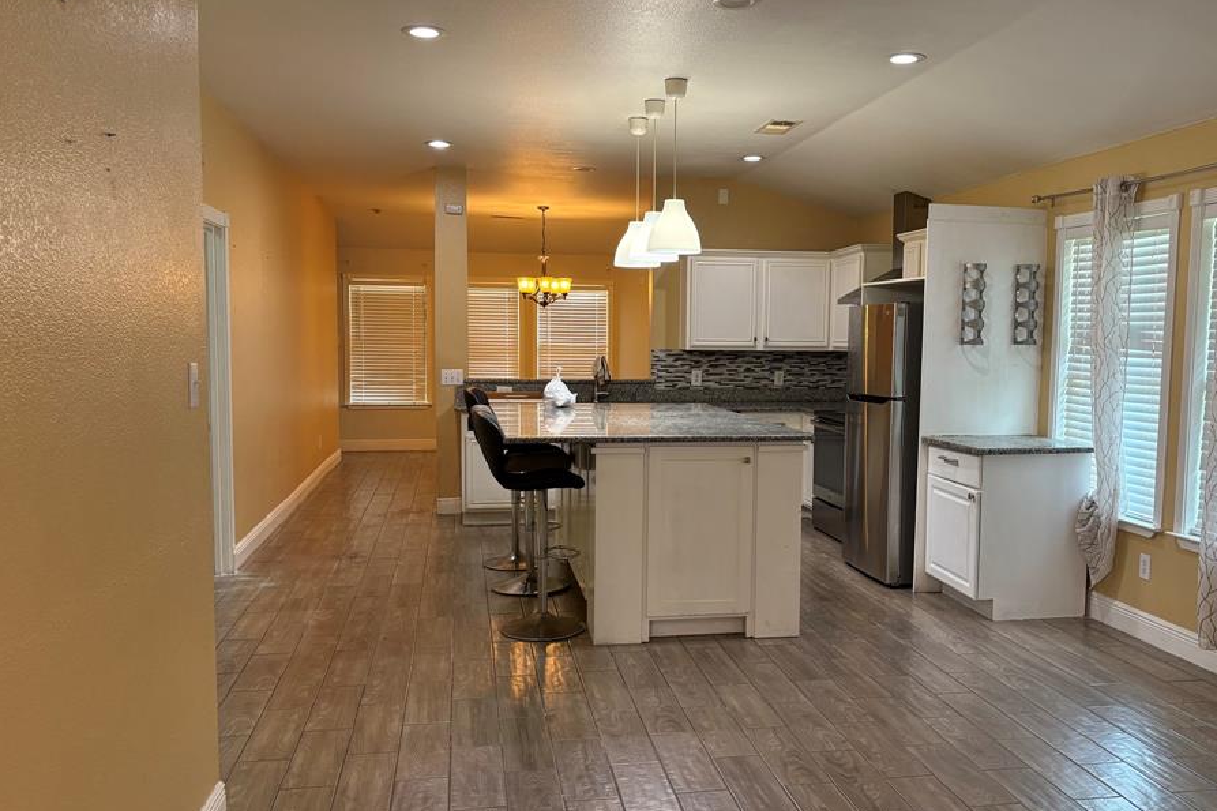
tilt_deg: -5.2
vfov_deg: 42.3
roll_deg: +0.1
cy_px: 424
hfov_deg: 60.2
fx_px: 1048
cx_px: 672
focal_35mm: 31
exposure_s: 1/60
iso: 125
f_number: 1.6
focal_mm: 5.96
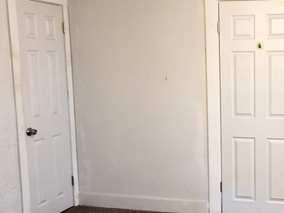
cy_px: 121
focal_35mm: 52
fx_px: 426
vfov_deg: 28.0
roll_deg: -0.2
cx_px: 239
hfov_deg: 35.3
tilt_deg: -8.8
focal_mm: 4
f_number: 1.8
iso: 40
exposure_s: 1/17
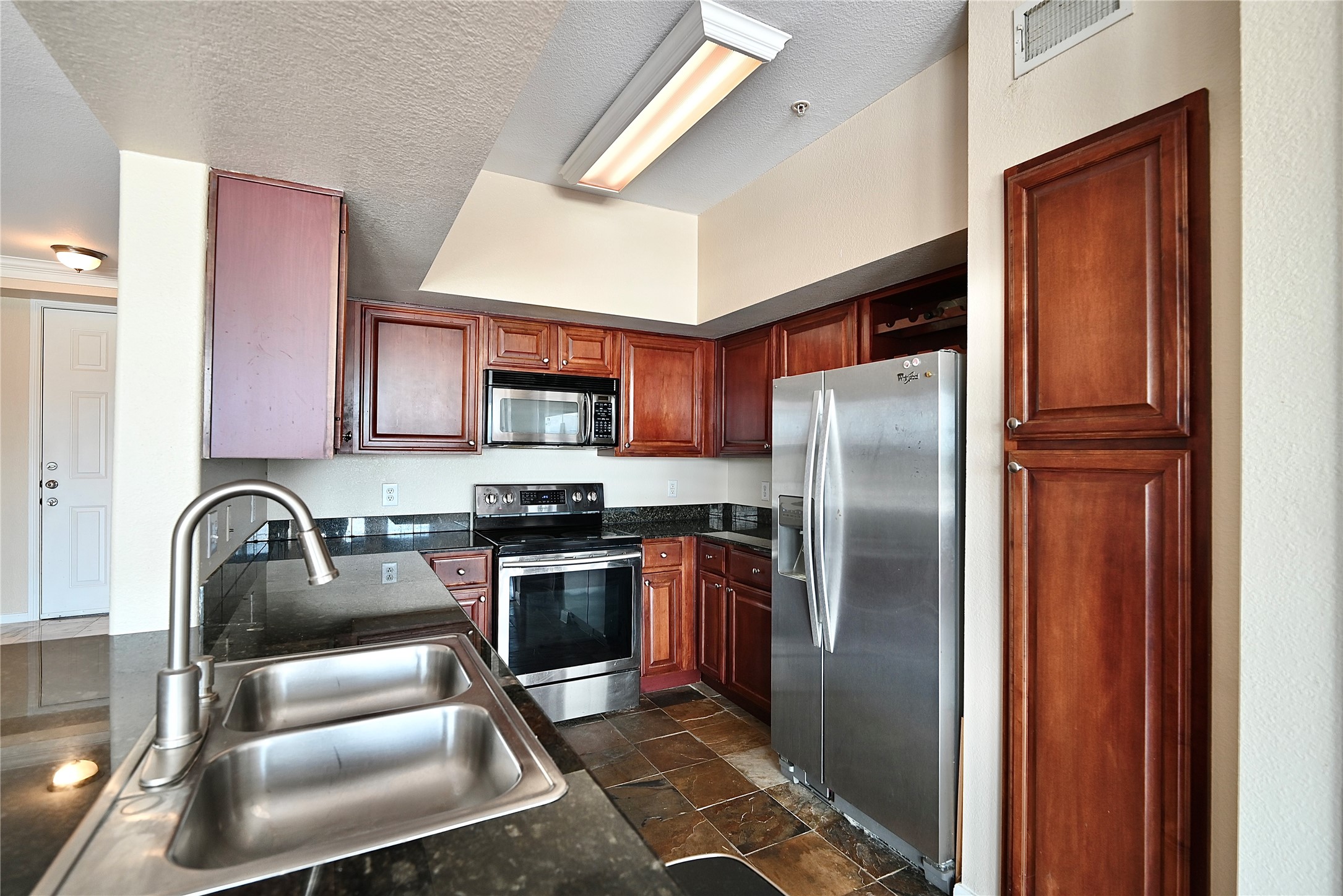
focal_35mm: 16
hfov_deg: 96.7
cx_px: 672
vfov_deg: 73.8
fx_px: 597
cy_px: 448
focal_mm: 16
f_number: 4
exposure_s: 1/40
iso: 500
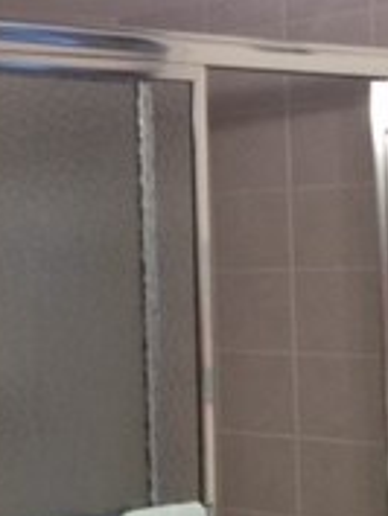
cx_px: -207
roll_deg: +0.9
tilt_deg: +2.3
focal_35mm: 105
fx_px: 1567
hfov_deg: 13.3
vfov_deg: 18.7
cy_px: 274
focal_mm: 4.15
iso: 40
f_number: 2.2
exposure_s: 1/15
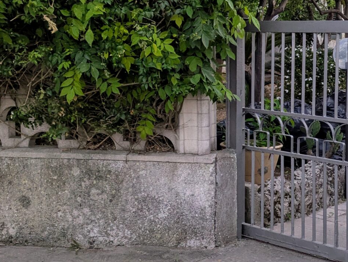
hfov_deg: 27.4
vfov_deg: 21.5
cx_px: 318
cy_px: 70
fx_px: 684
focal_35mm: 68
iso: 142
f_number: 1.89
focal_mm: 5.43
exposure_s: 1/50
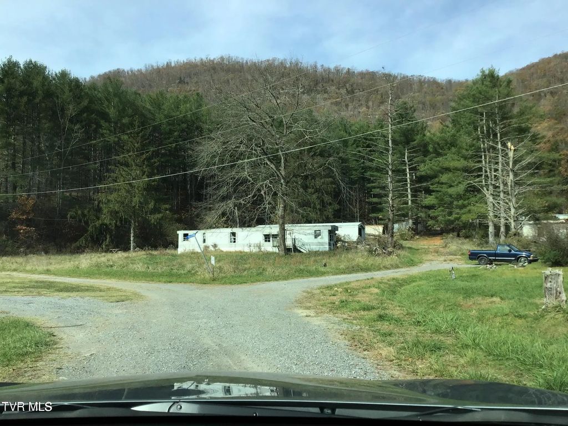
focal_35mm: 31
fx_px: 509
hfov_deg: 58.4
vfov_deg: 45.4
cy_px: 213
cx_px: 284
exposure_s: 1/646
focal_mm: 3.3
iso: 25
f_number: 2.4
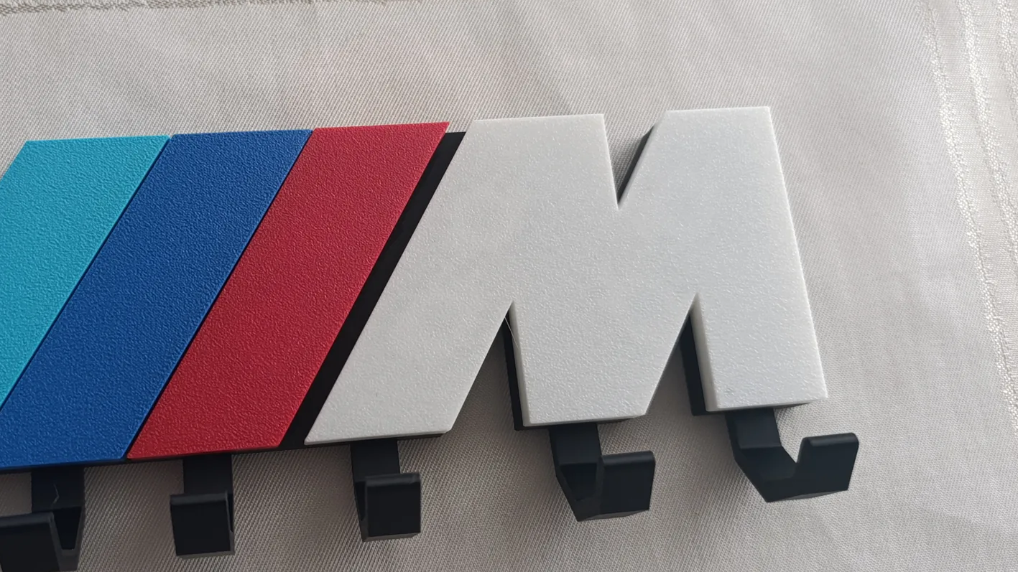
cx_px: 379
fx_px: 918
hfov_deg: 57.3
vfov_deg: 34.6
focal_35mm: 34
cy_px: 277
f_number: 1.6
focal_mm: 6.14
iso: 1000
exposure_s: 1/50
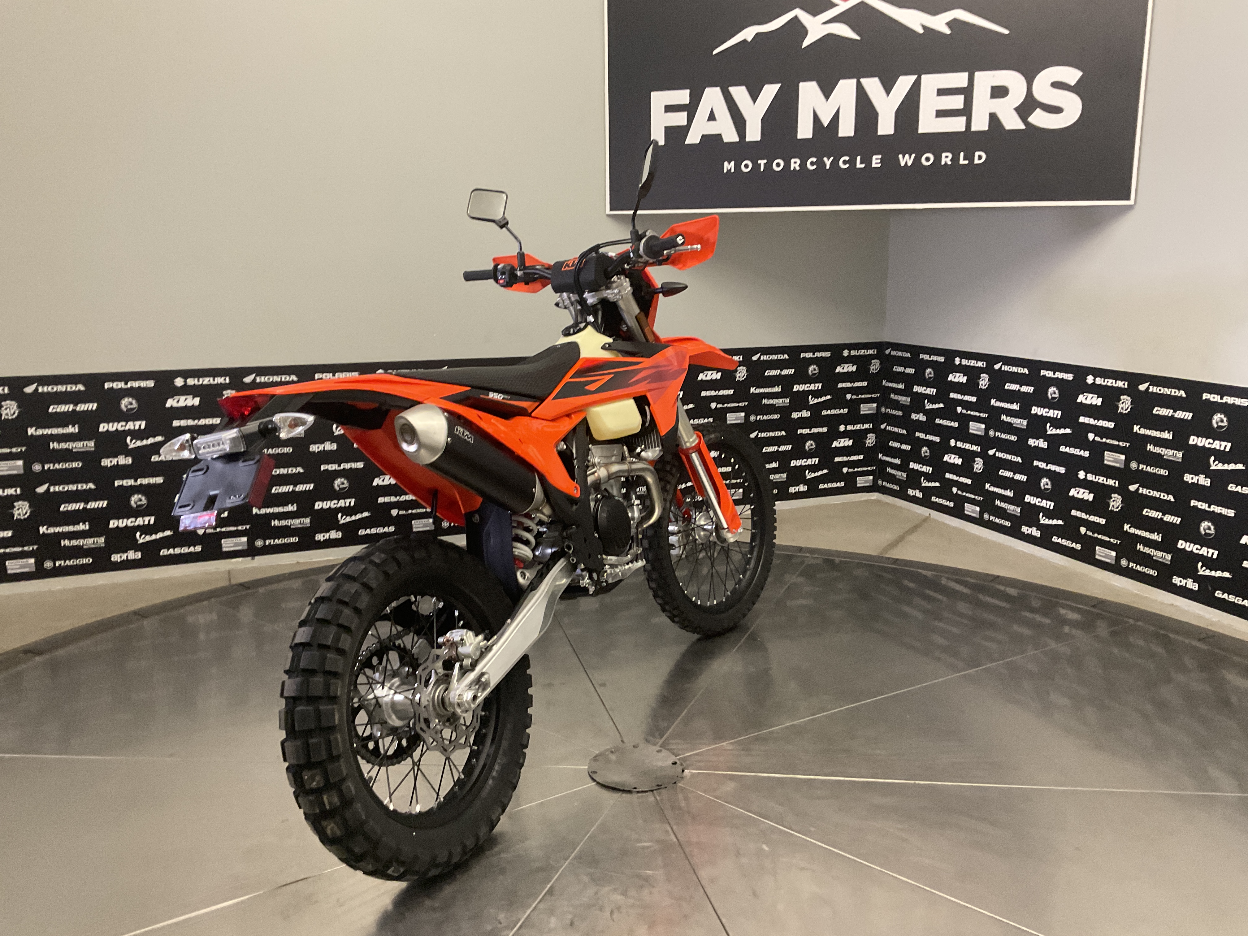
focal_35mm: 29
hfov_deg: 61.7
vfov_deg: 48.2
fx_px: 1046
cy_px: 468
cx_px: 624
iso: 250
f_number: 1.8
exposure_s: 1/60
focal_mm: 3
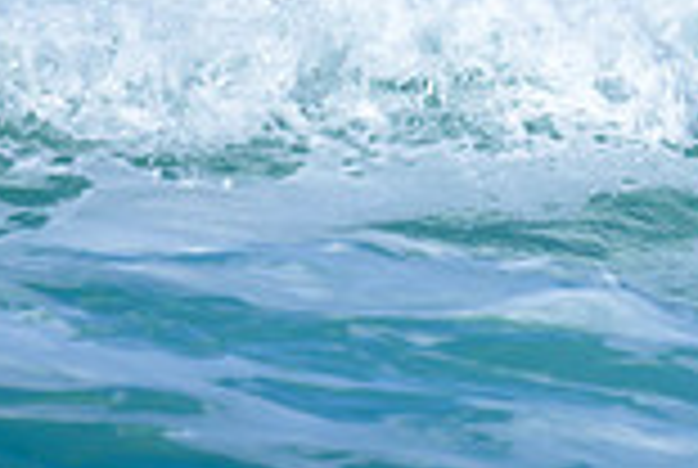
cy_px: -271
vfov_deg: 0.3
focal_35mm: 4109
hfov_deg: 0.5
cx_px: 1314
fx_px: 79821
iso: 250
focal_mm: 800
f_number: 6.3
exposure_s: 1/2000
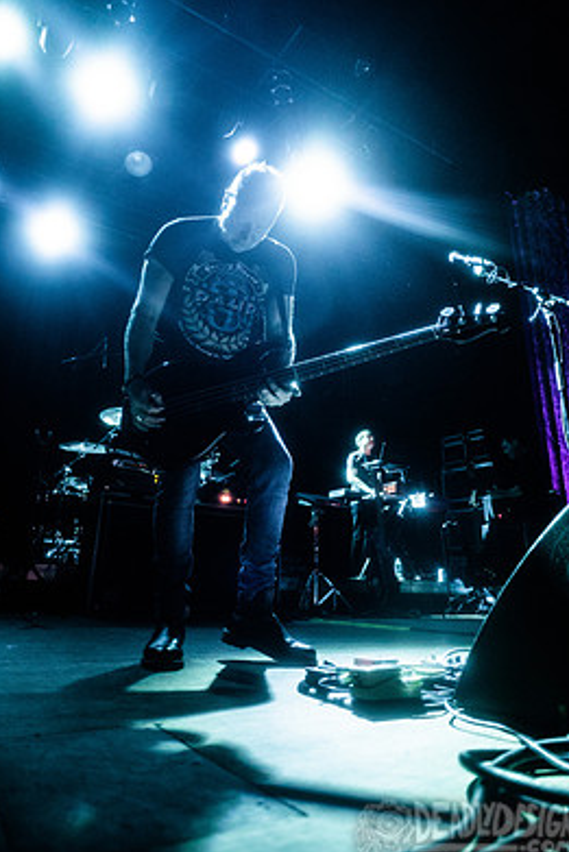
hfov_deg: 55.2
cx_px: 283
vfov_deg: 75.9
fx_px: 545
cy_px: 386
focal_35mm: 23
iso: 3200
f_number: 3.5
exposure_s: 1/200
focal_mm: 20
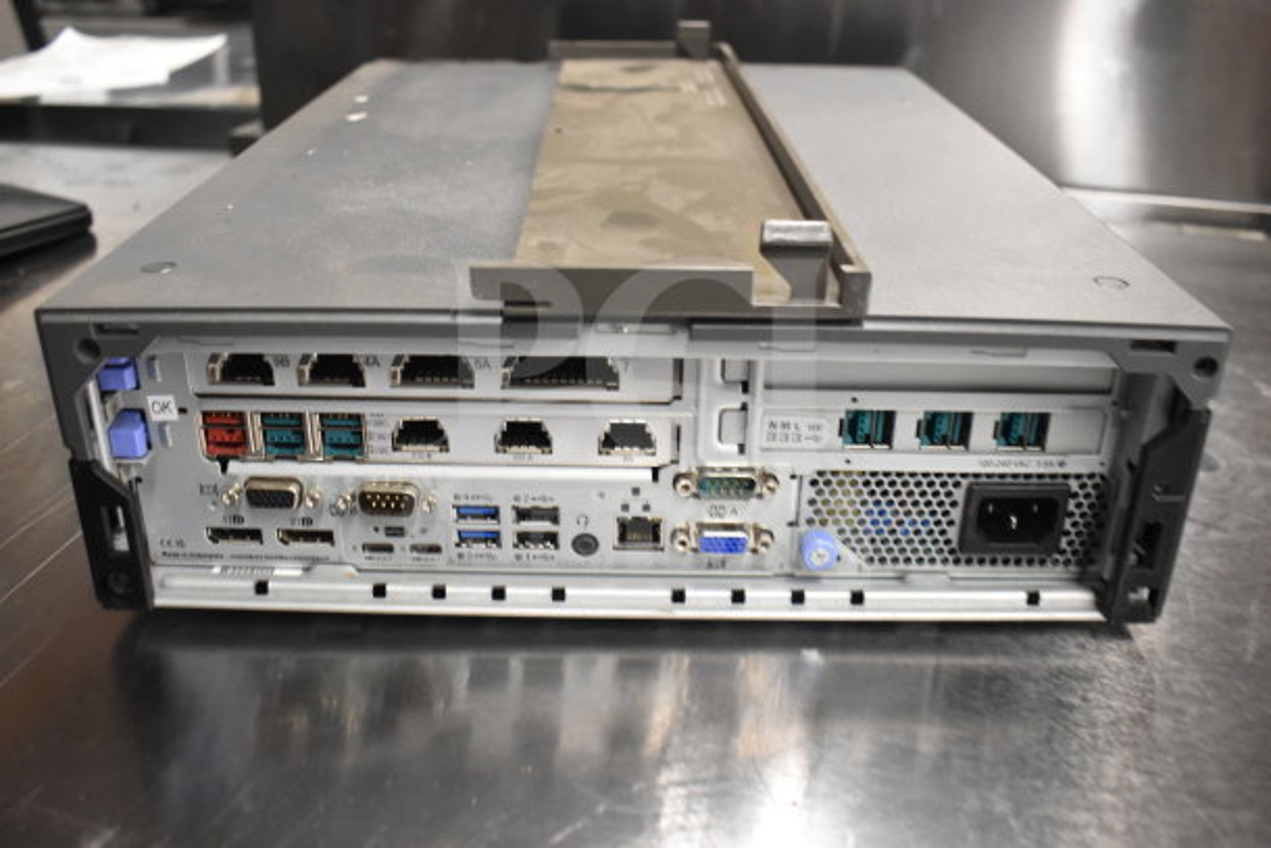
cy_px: 424
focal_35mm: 33
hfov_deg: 57.2
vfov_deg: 40.0
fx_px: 1165
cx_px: 636
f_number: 3.8
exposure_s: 1/40
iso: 2000
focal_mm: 22
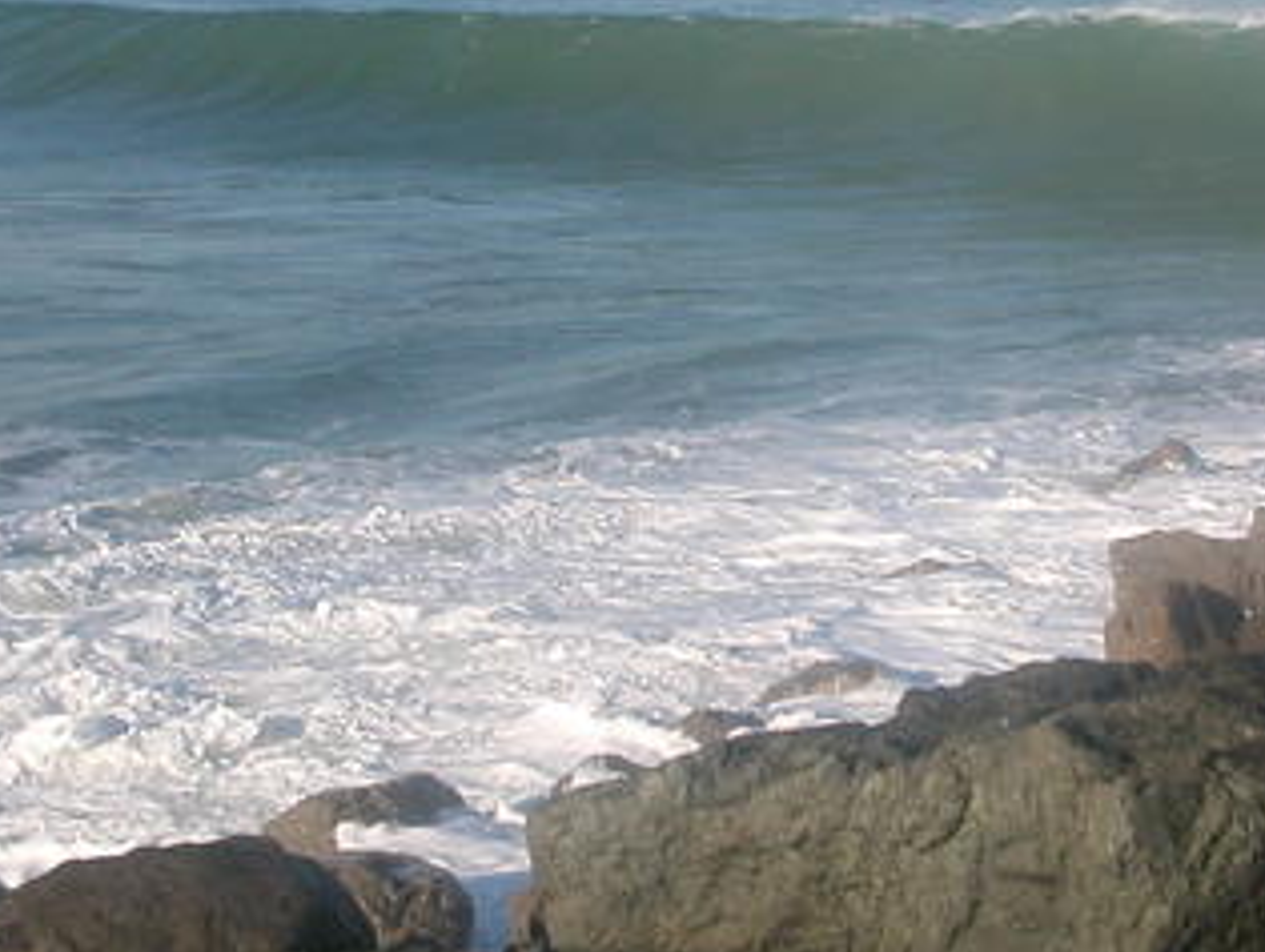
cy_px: 309
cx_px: 954
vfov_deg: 15.7
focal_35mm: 94
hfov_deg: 20.7
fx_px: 3439
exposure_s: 1/385
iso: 100
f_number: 5.4
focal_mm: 8.2
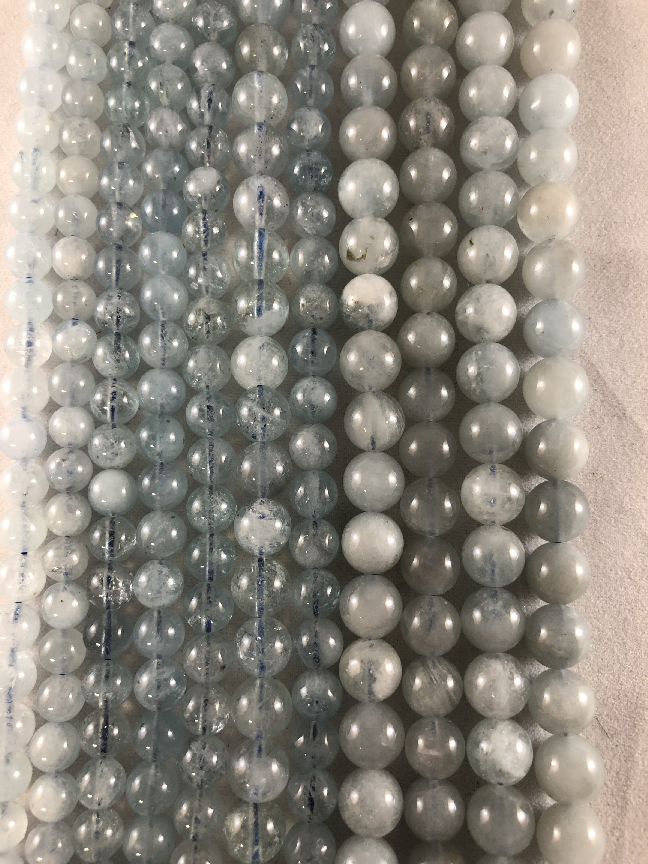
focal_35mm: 28
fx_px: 699
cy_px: 432
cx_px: 324
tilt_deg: -82.3
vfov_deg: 63.4
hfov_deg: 49.7
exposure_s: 1/25
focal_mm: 3.99
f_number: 1.8
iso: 40
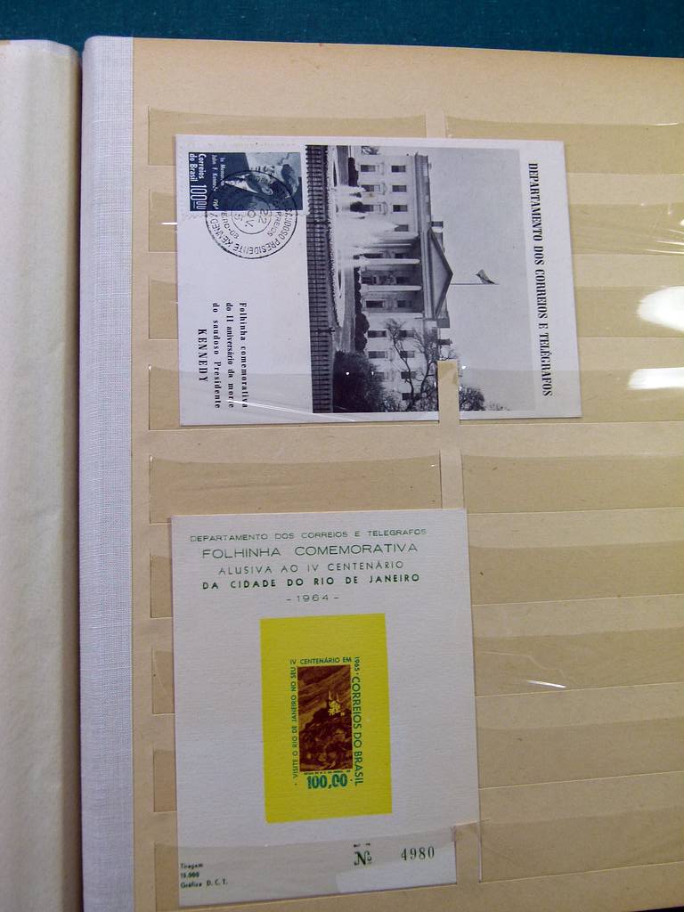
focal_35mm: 33
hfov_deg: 42.9
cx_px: 342
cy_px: 456
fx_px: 869
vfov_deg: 55.4
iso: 100
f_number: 3.6
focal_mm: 5.9
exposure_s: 1/125
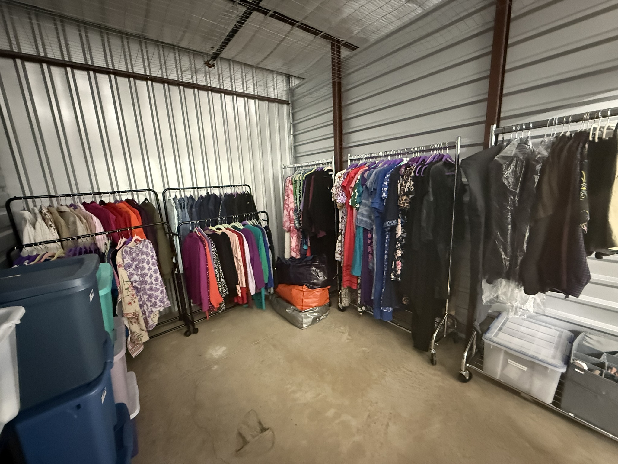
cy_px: 232
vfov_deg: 85.7
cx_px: 309
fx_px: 250
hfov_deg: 102.1
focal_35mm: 14
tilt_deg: -11.0
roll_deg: +2.5
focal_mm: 2.22
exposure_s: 1/30
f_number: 2.2
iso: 1600
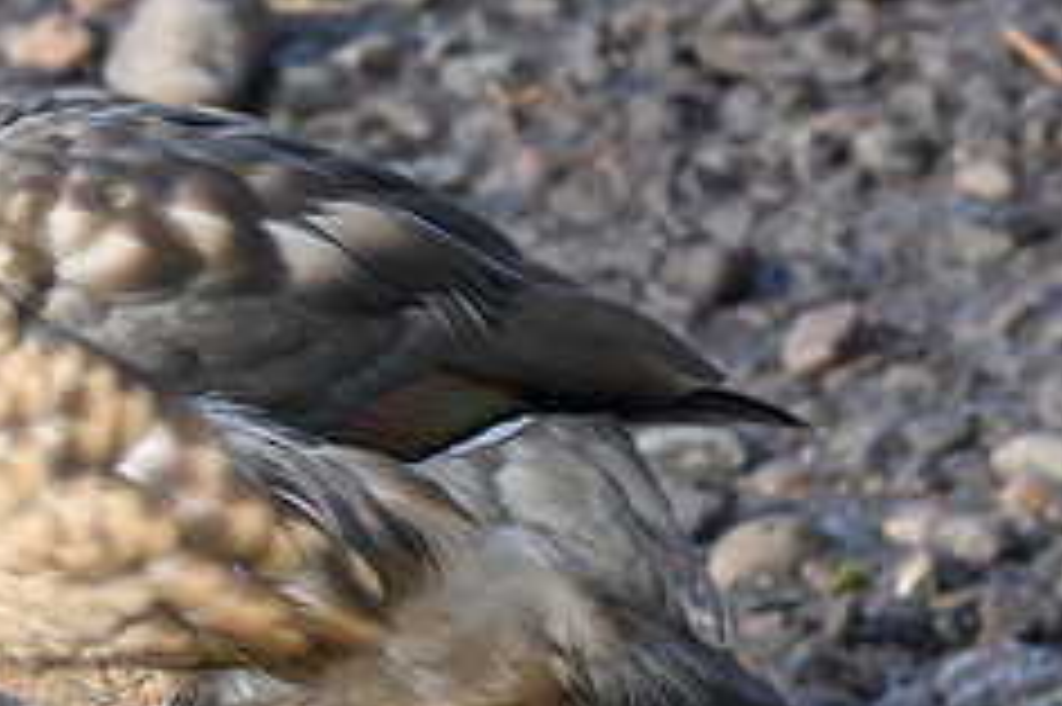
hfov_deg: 1.9
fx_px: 32721
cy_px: 537
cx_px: -74
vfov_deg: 1.2
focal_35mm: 1110
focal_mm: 280
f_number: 8
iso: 4500
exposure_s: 1/1250
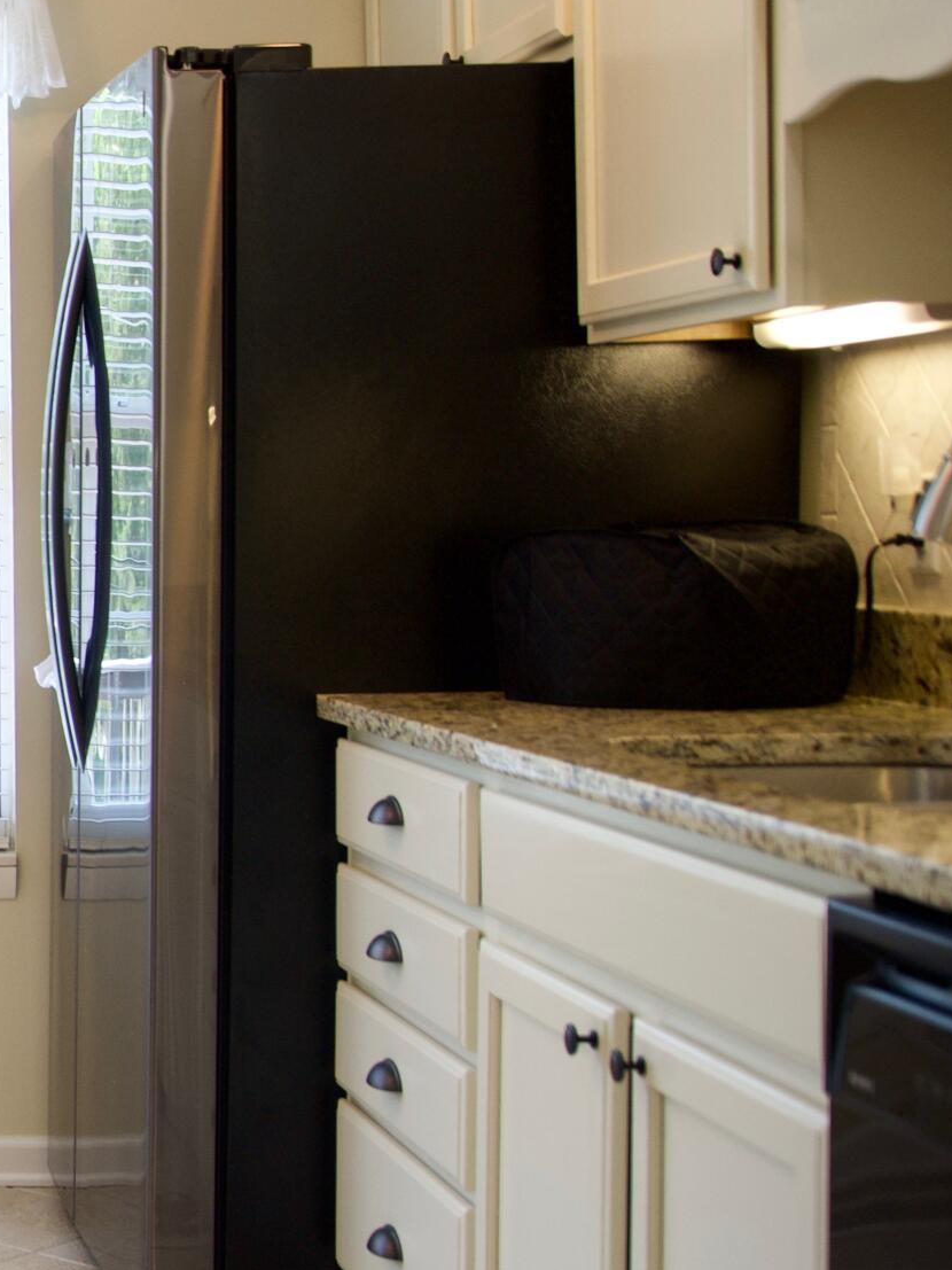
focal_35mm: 73
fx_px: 2677
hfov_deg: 16.9
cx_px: -735
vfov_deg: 26.7
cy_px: 605
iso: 800
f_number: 4
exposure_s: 1/160
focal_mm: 28
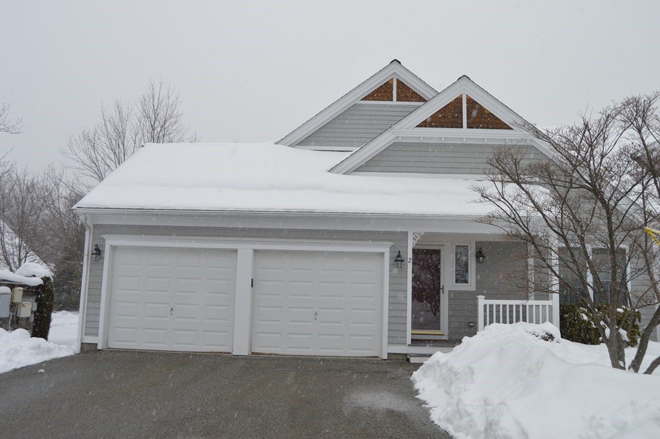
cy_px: 220
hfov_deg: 64.6
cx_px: 330
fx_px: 522
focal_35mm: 28
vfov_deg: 45.6
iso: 100
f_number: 7.1
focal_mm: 19
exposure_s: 1/200
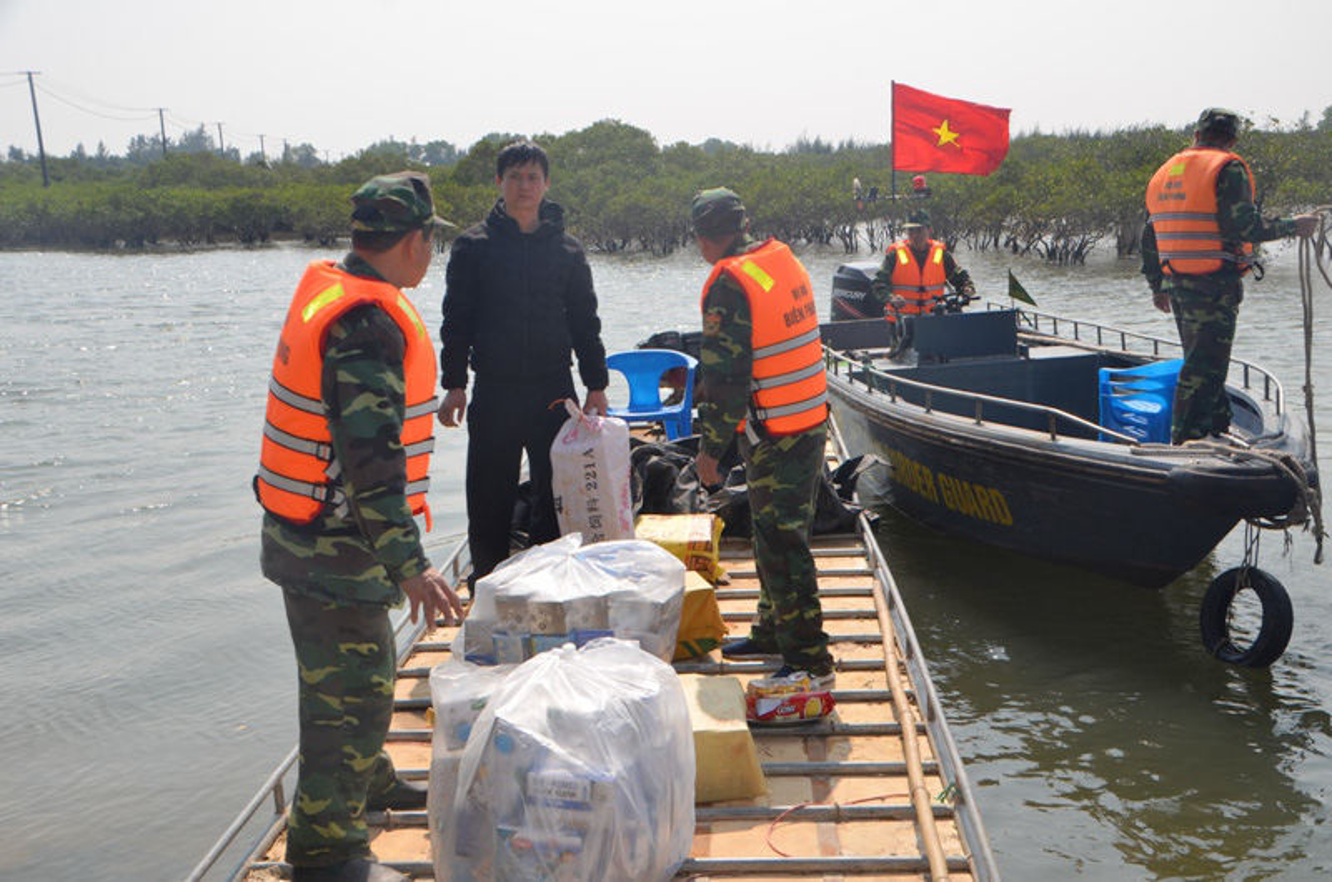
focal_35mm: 39
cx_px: 666
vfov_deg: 34.1
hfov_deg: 49.6
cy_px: 441
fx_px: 1440
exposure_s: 1/250
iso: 100
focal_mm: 26
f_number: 9
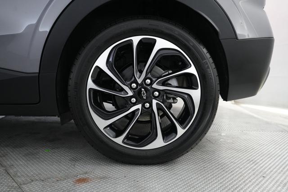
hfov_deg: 65.5
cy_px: 96
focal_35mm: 28
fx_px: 224
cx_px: 144
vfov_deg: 46.4
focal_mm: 28
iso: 2500
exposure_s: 1/160
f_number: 2.8
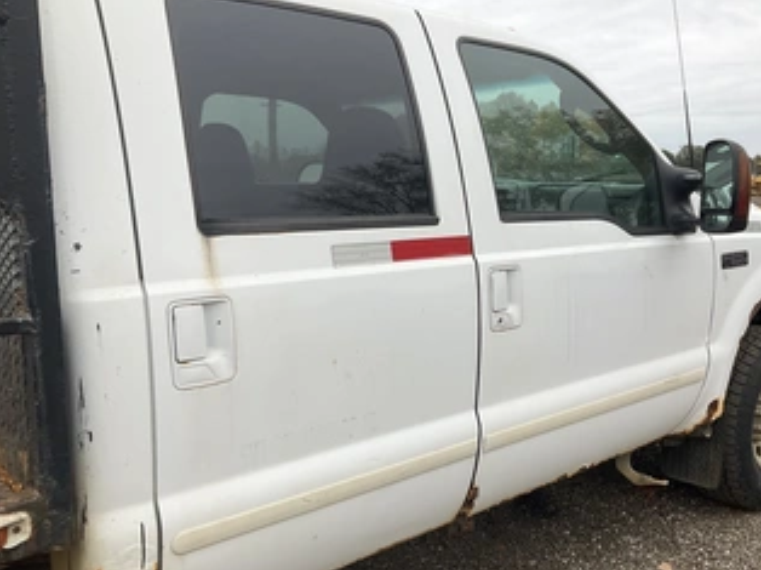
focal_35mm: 37
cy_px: 303
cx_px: 453
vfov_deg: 38.6
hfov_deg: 49.9
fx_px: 813
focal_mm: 3
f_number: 1.8
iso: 25
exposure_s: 1/478
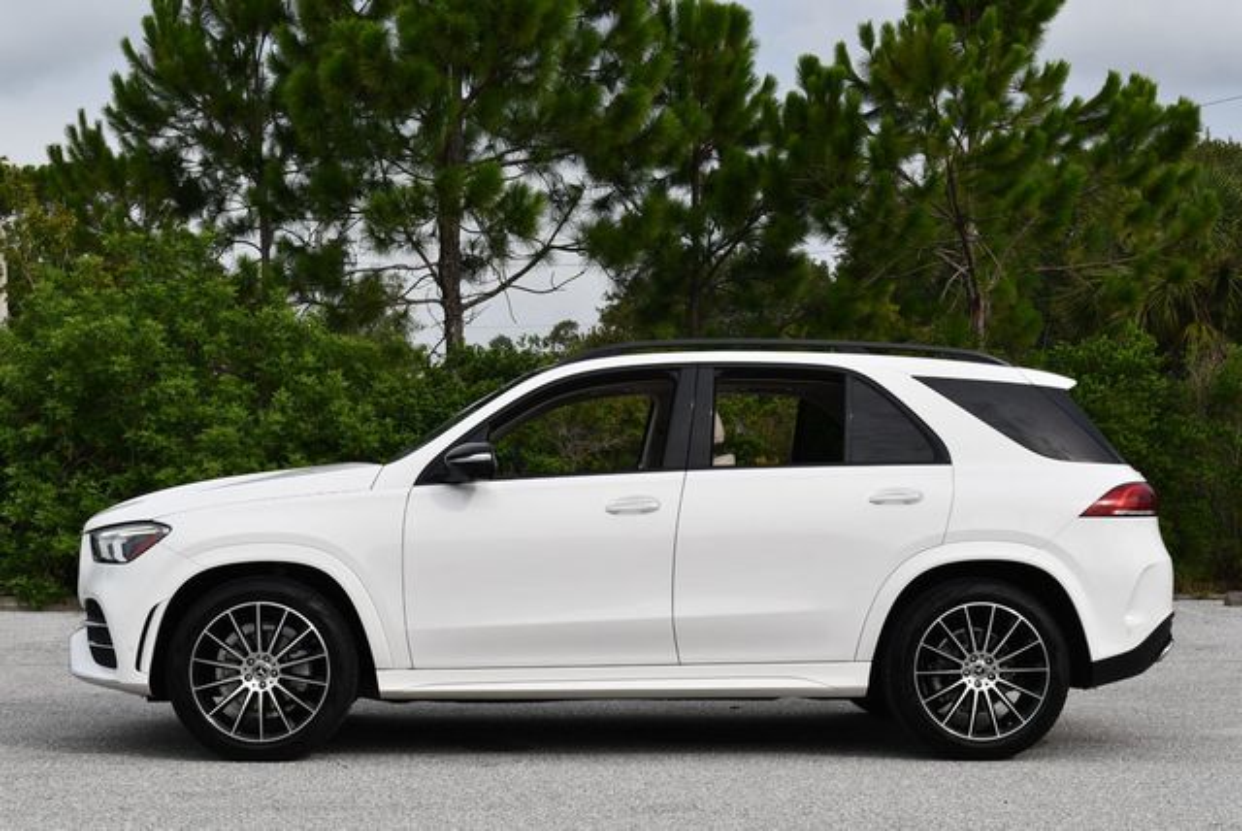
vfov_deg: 22.7
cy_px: 416
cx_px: 621
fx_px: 2072
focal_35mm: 60
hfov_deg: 33.4
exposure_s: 1/250
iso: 125
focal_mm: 30
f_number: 8
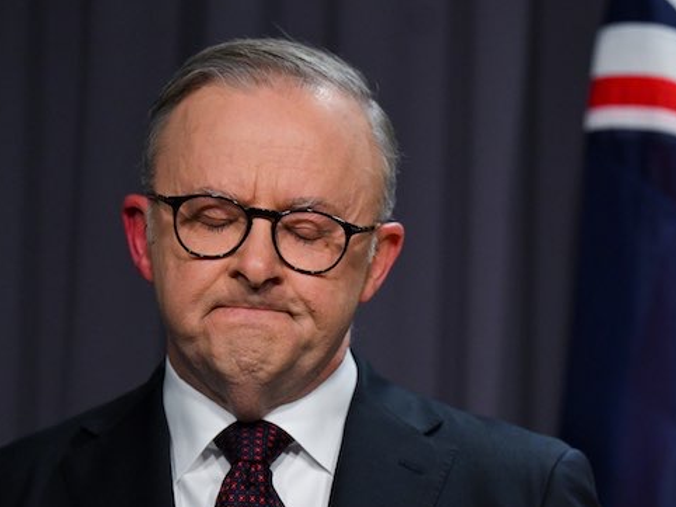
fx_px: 3689
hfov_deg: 10.4
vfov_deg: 7.8
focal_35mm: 189
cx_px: 554
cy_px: 322
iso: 2500
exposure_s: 1/400
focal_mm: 105
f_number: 2.8
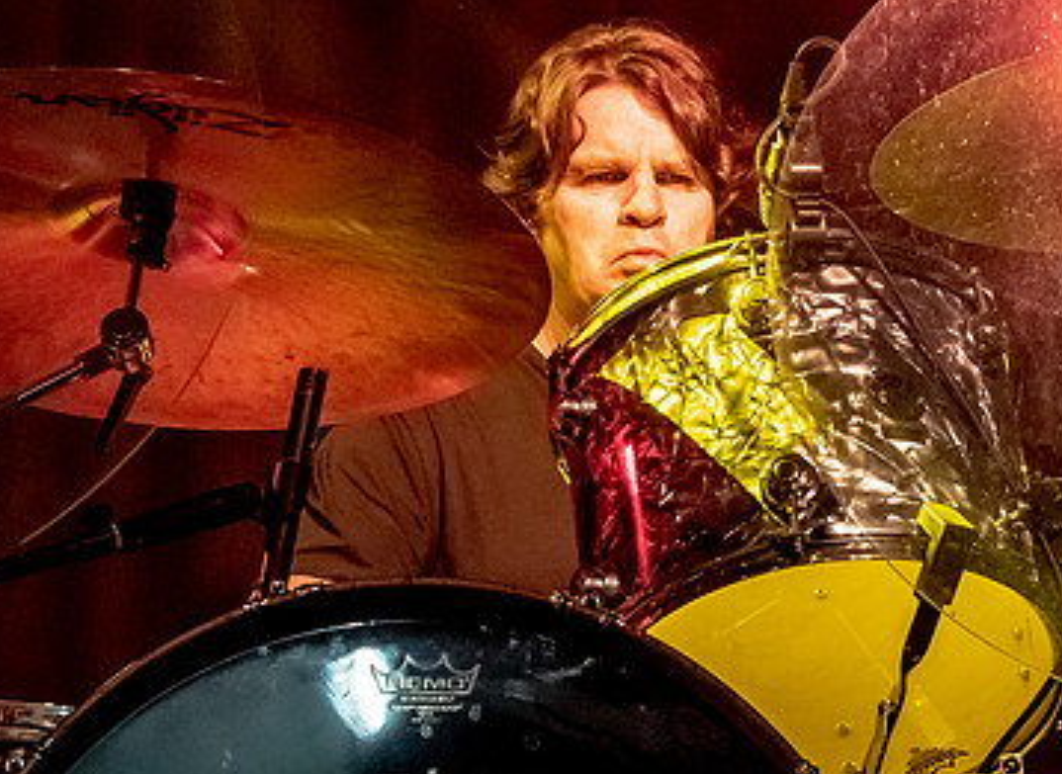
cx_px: 617
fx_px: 5285
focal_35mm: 174
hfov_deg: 11.5
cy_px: 234
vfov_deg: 8.4
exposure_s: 1/160
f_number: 3.5
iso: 1600
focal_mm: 40
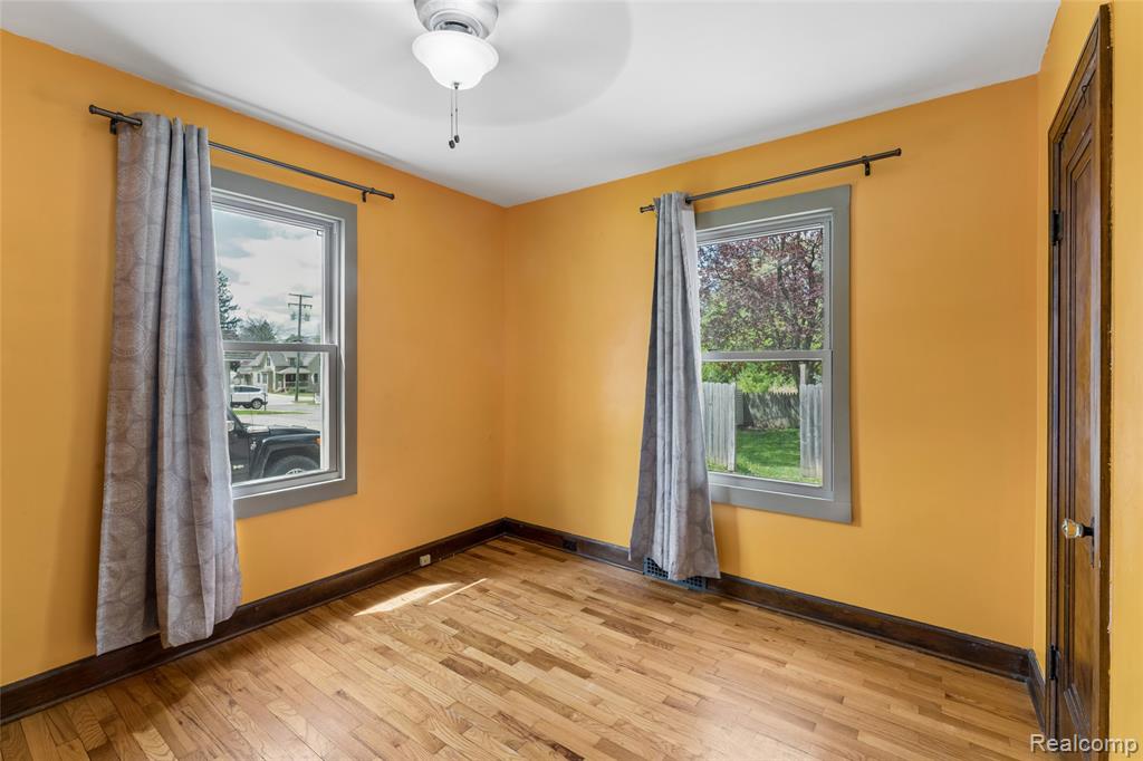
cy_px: 380
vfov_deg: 74.4
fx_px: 501
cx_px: 572
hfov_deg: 97.5
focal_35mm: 16
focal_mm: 15.8
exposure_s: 1/10
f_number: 13
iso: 400
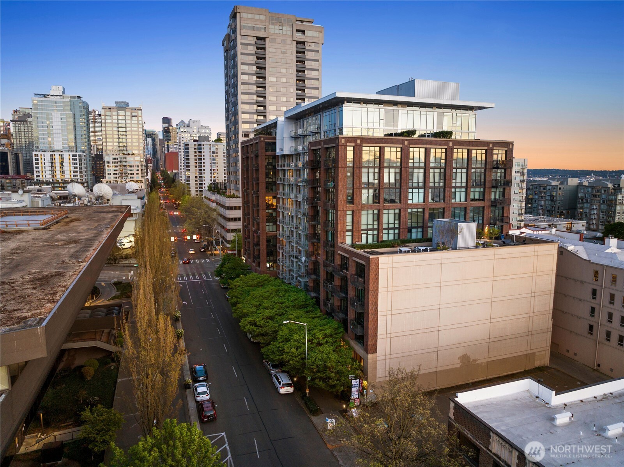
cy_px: 234
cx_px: 312
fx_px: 432
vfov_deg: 56.7
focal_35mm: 24
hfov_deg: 71.6
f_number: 2.8
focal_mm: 12.29
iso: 400
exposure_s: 1/20
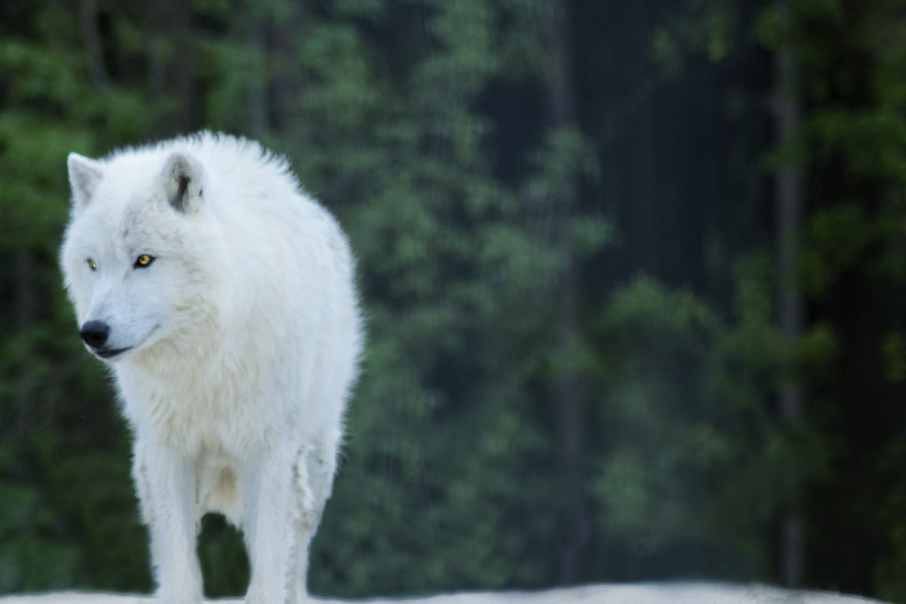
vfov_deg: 2.6
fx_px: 13388
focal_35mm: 532
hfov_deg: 3.9
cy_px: 301
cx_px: 226
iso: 400
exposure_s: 1/1600
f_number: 5
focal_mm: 180
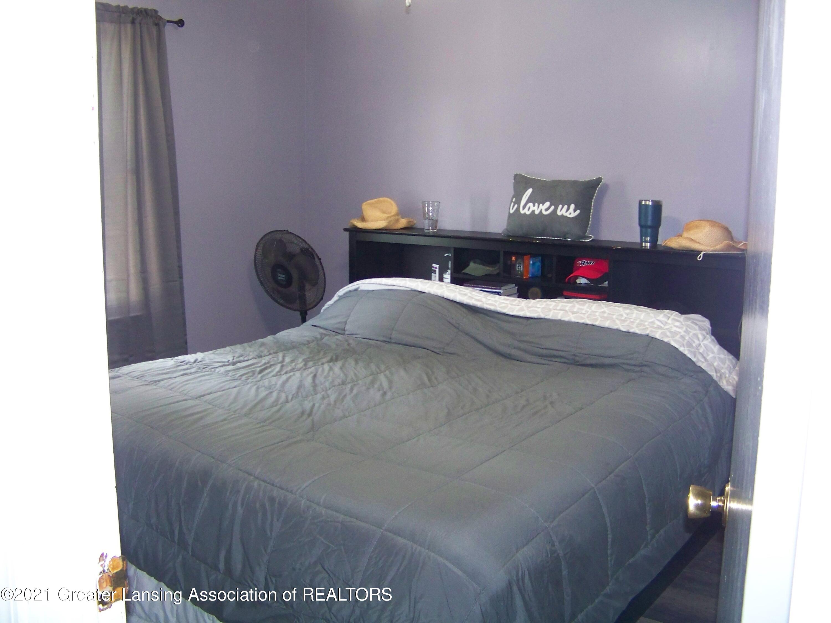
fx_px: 864
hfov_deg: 51.4
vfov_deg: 39.7
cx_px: 416
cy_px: 312
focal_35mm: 36
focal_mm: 5.85
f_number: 2.8
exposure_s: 1/15
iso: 200
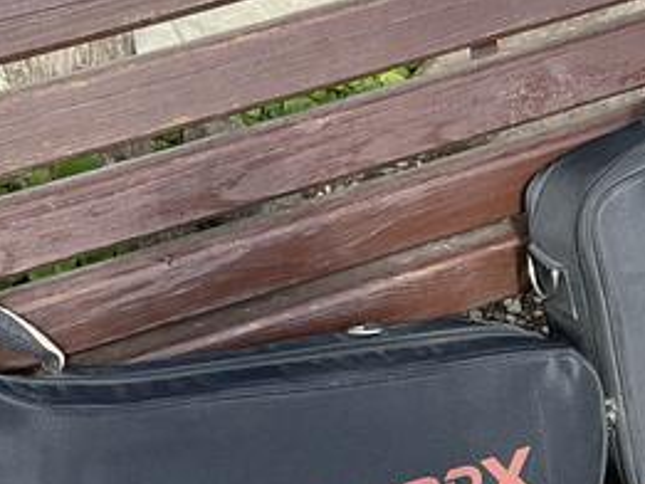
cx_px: 230
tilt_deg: -50.9
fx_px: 1659
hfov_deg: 21.9
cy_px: 499
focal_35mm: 89
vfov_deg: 16.2
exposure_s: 1/283
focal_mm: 3
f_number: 1.8
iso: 16
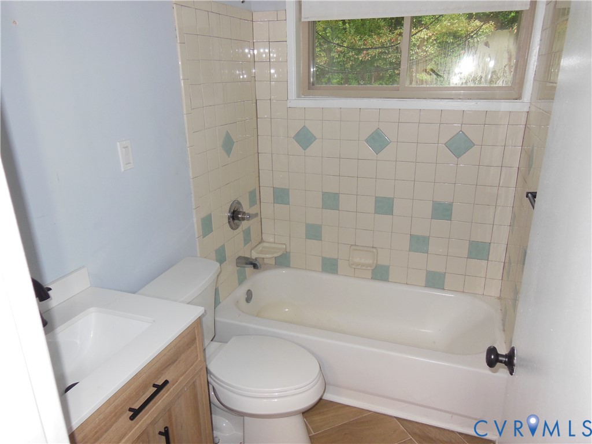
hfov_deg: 69.4
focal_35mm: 25
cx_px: 296
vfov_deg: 54.9
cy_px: 222
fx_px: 428
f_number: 3.5
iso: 200
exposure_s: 1/25
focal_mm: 4.5
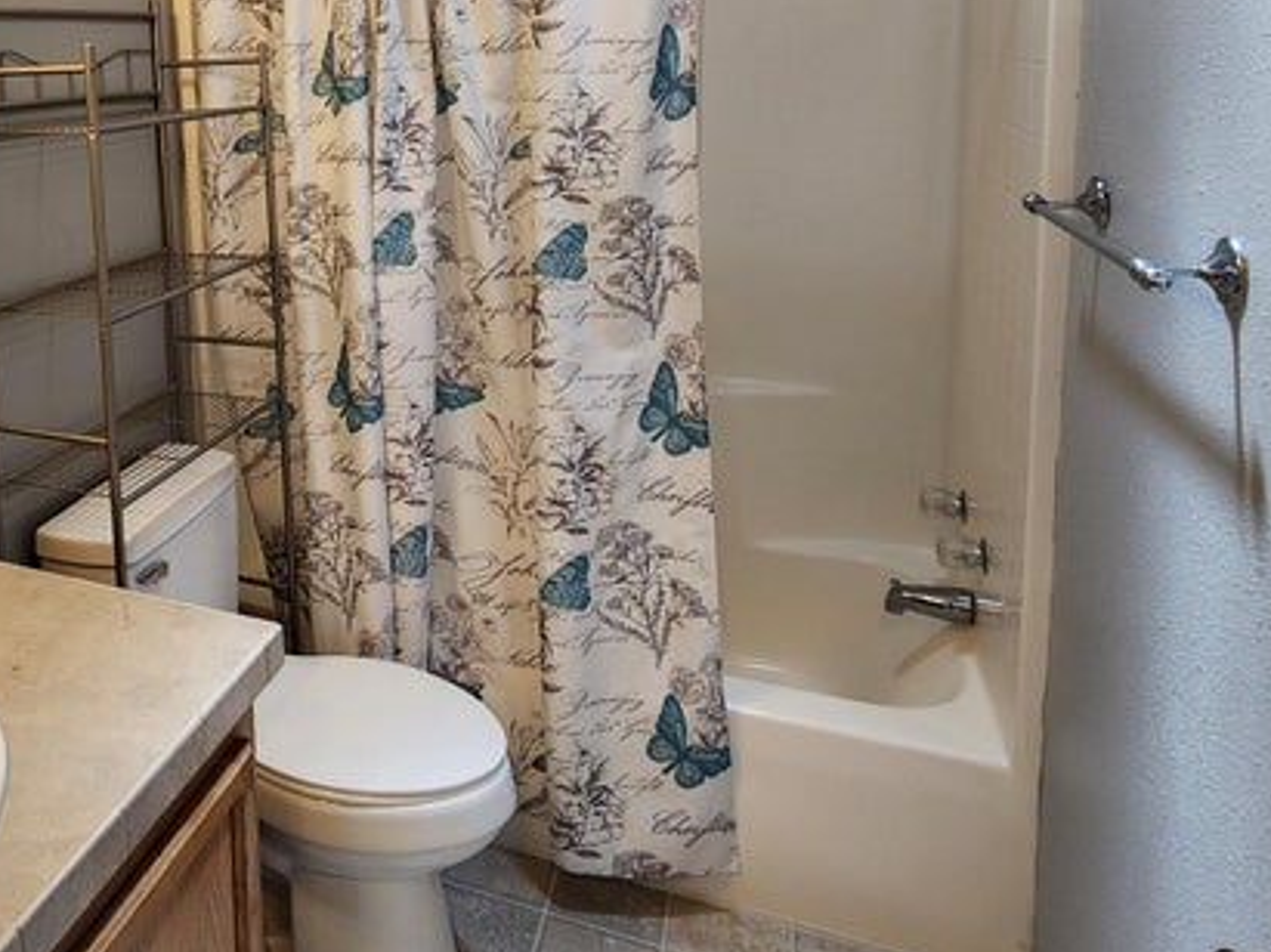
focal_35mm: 27
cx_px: 243
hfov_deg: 59.8
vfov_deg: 48.1
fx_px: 991
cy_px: 173
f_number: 2.2
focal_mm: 2.2
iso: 200
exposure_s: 1/60
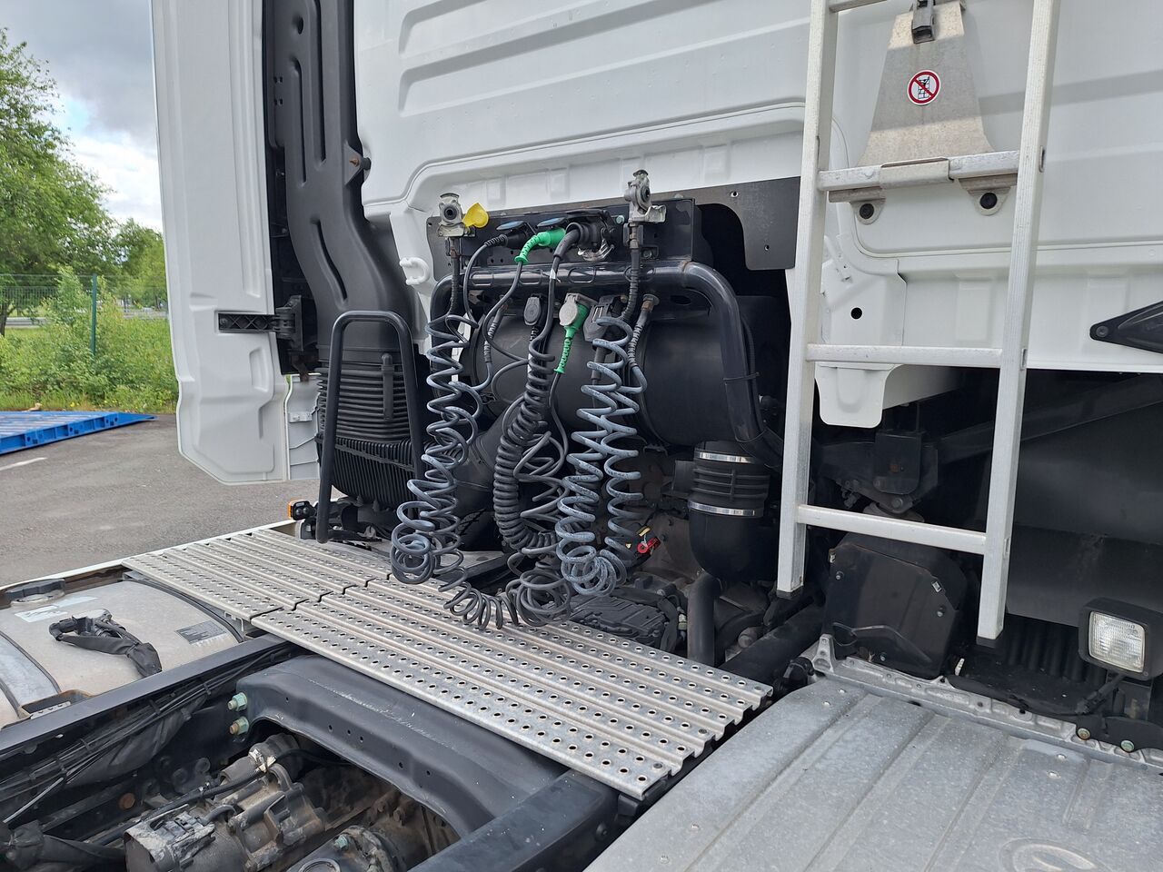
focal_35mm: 23
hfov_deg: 73.9
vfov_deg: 58.9
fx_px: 773
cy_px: 436
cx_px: 582
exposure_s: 1/715
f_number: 1.8
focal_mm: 5.54
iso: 40
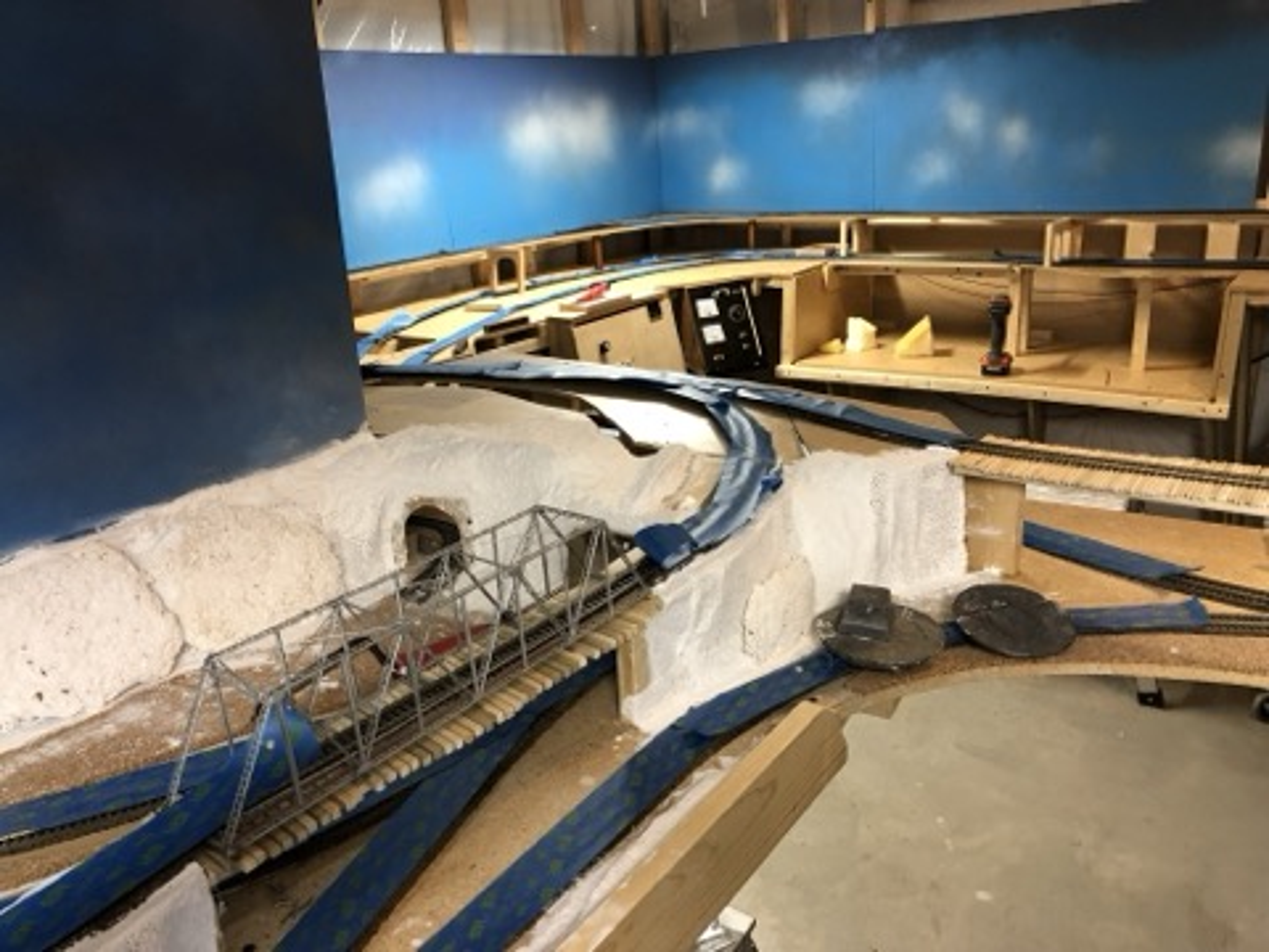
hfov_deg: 63.4
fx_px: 1026
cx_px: 634
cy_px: 476
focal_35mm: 28
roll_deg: +3.8
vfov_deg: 49.7
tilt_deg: -17.8
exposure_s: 1/20
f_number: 1.8
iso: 40
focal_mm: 4
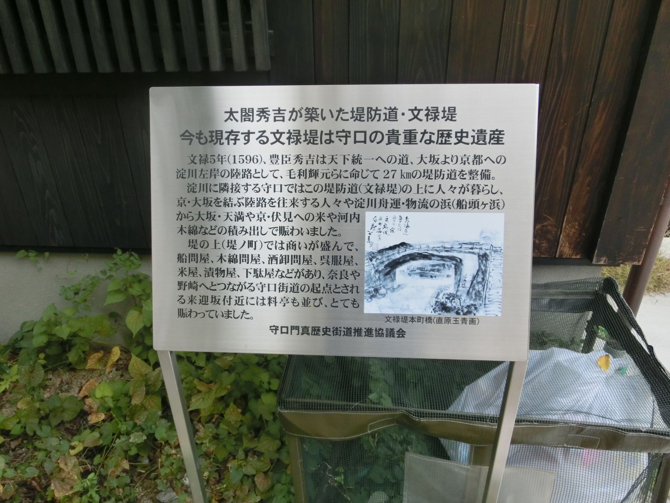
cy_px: 252
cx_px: 335
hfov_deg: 69.4
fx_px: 484
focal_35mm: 25
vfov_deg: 54.9
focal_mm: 4.4
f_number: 3.3
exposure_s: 1/125
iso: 125
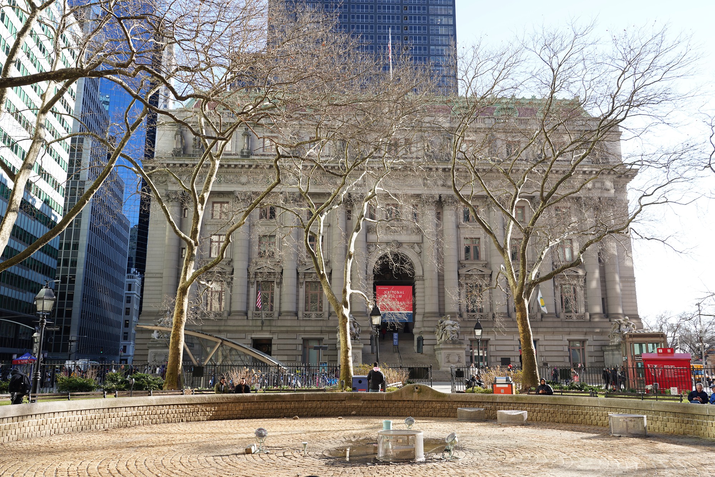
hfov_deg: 63.7
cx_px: 358
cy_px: 238
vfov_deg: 45.0
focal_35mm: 29
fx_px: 576
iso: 100
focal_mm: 29
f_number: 5.6
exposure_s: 1/100
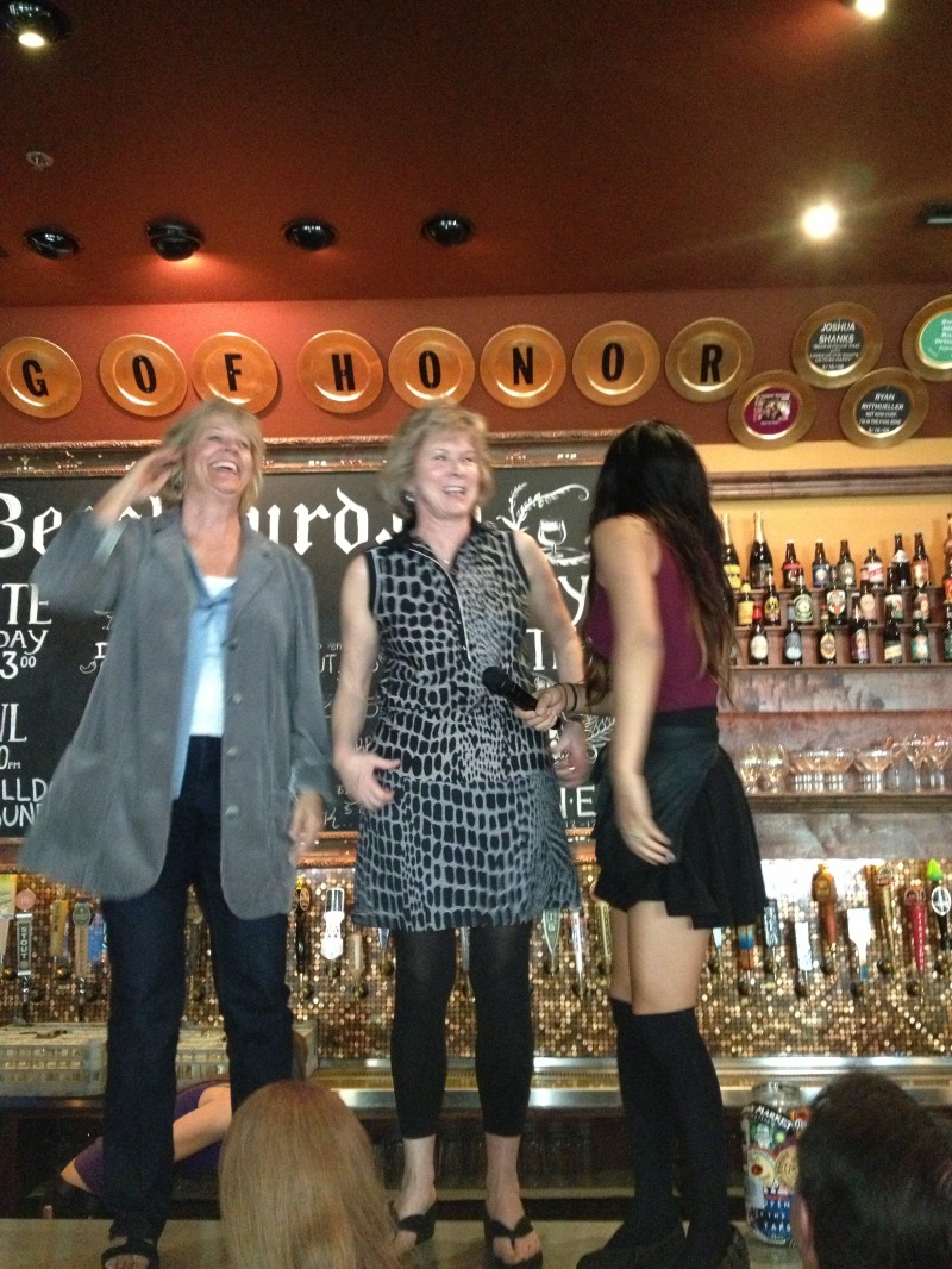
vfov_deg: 52.6
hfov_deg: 40.7
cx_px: 476
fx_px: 1283
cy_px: 634
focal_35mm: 35
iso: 800
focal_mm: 4.28
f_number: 2.4
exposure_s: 1/16
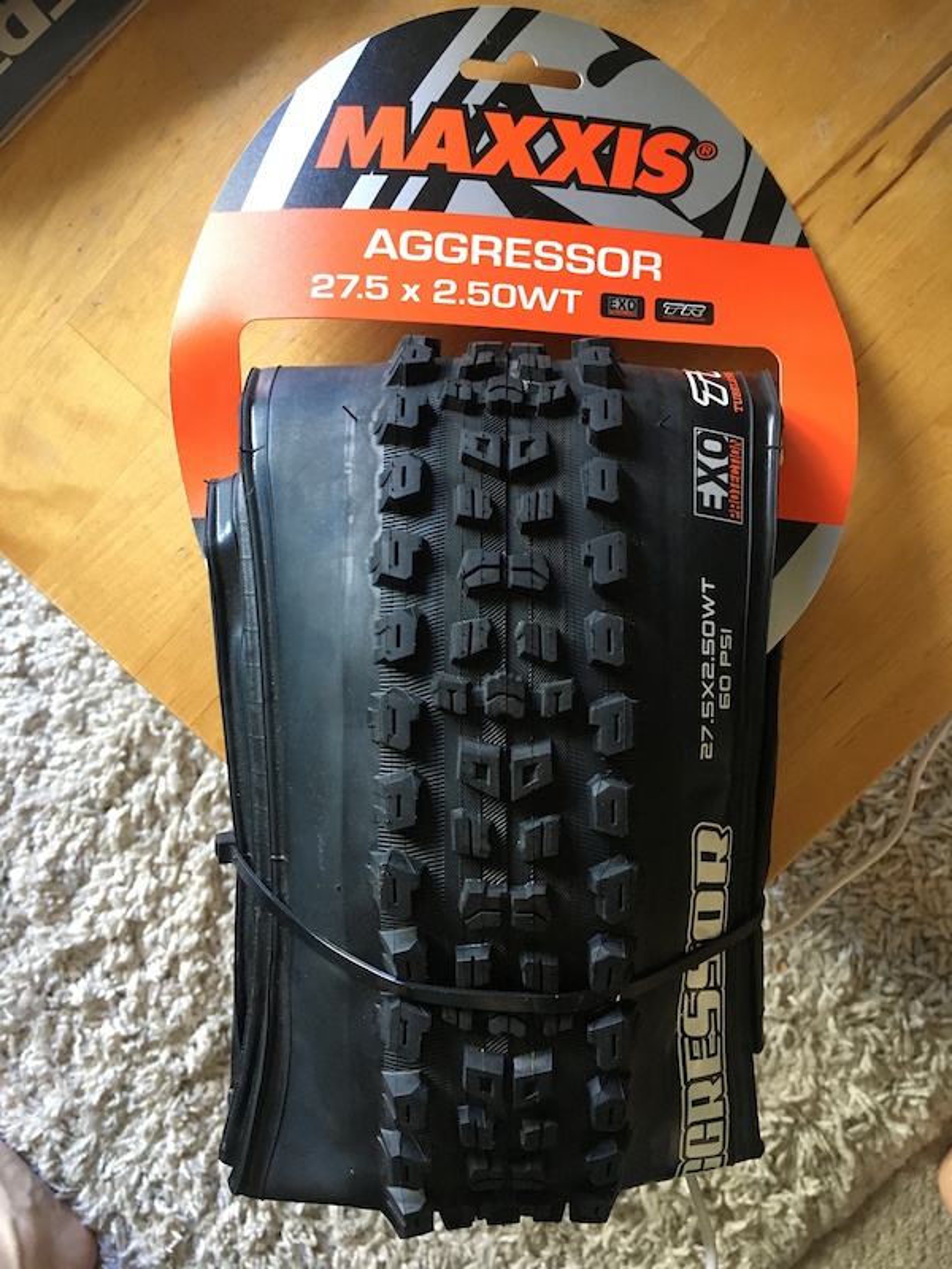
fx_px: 1063
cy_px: 634
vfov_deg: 61.7
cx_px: 476
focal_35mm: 29
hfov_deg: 48.2
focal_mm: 4.15
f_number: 2.2
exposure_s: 1/30
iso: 160
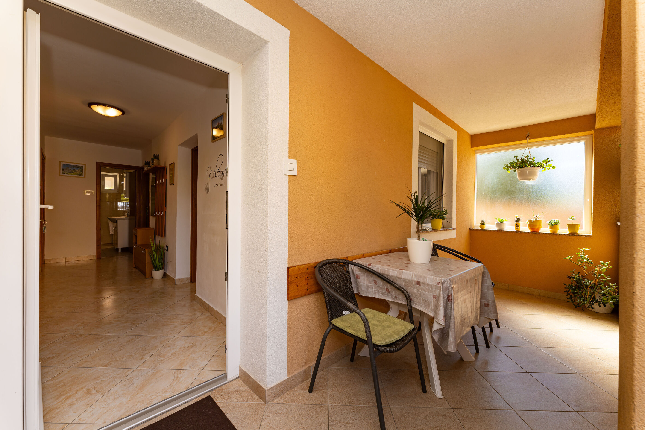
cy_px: 215
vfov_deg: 81.2
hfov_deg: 104.3
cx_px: 322
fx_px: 251
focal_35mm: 14
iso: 100
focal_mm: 14
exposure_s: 1/60
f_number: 7.1
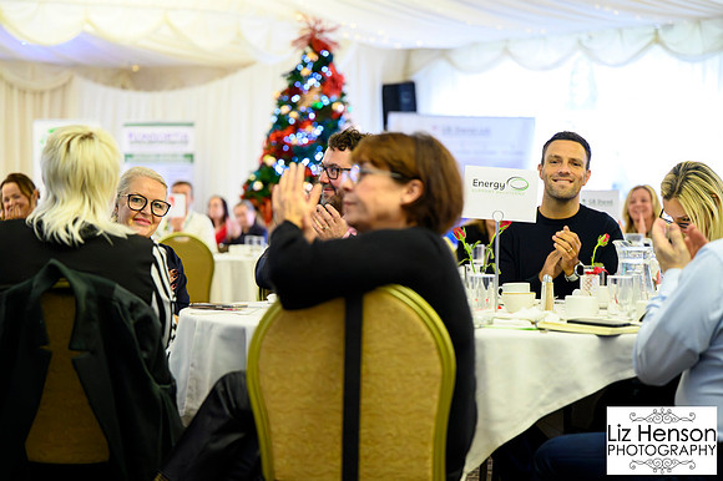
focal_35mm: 81
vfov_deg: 16.8
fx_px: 1630
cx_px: 362
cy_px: 240
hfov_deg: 25.0
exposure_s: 1/200
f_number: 2.8
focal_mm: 81
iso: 12800
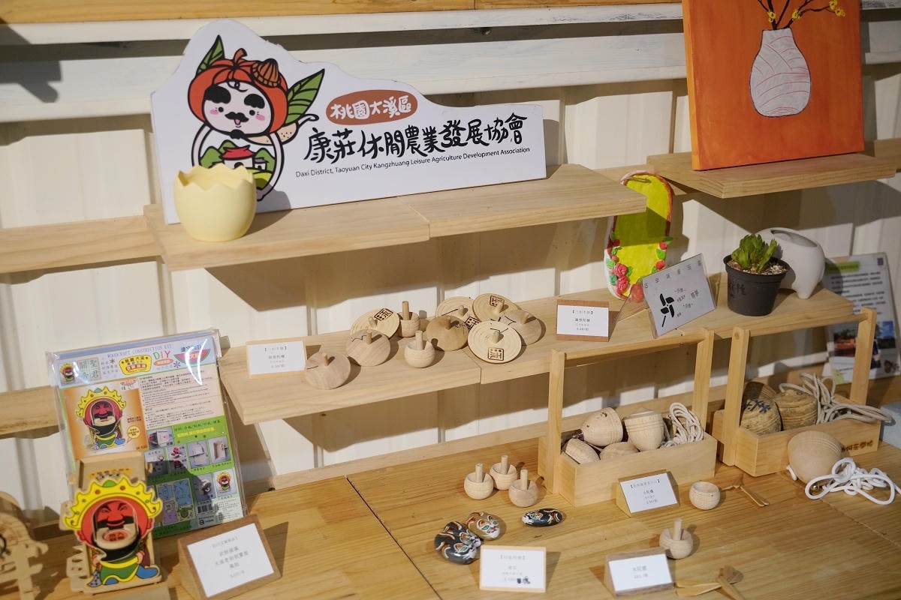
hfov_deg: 48.5
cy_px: 300
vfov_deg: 33.4
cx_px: 450
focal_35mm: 40
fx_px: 1001
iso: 1600
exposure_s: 1/160
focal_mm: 40
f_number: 3.2
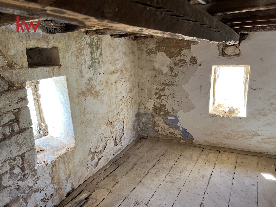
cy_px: 104
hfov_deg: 67.3
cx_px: 138
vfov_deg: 53.1
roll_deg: +1.2
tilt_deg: -13.9
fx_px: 207
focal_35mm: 26
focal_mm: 5.7
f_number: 1.5
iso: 125
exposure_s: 1/121
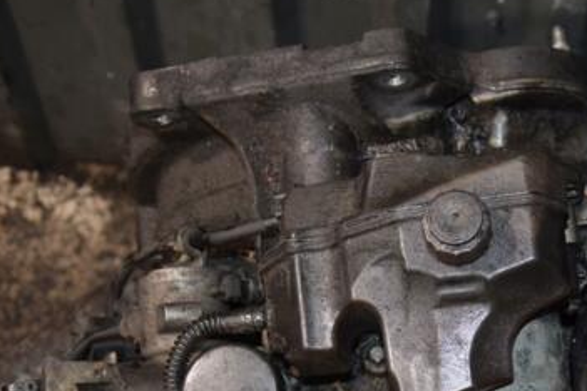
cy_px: 311
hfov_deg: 24.5
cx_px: 435
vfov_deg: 16.5
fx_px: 1337
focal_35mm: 82
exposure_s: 1/60
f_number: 5
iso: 800
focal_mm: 32
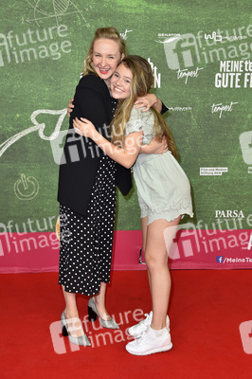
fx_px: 526
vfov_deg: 39.6
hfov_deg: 26.9
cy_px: 190
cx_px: 126
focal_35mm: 50
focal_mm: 50
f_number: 5.6
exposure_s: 1/160
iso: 500
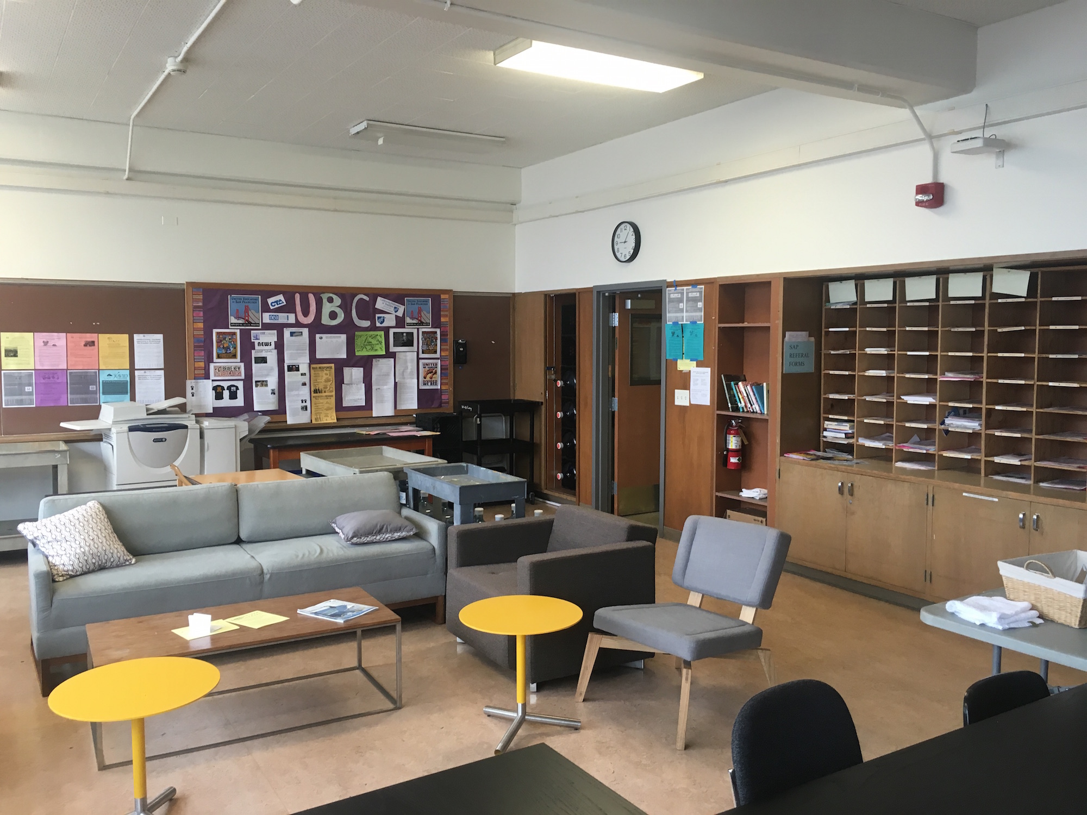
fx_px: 911
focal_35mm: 29
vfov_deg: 48.2
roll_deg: +0.3
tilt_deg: -4.3
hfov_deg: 61.7
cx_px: 544
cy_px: 408
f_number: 2.2
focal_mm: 4.15
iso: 64
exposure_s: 1/30
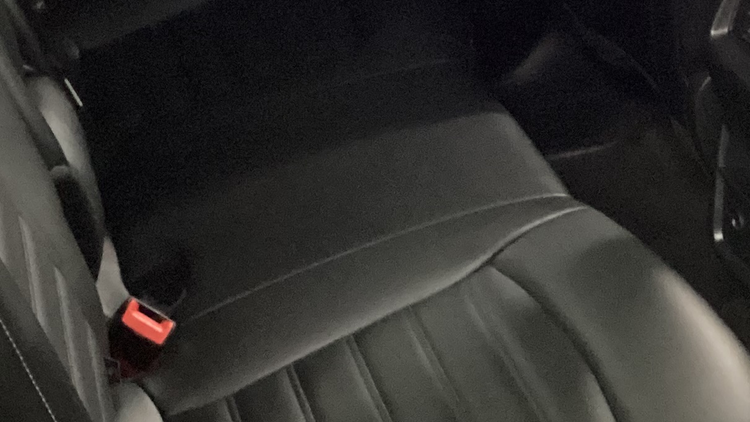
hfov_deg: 23.4
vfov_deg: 13.0
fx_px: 1810
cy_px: -55
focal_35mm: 91
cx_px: 446
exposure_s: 1/17
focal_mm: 3.3
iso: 800
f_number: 2.4
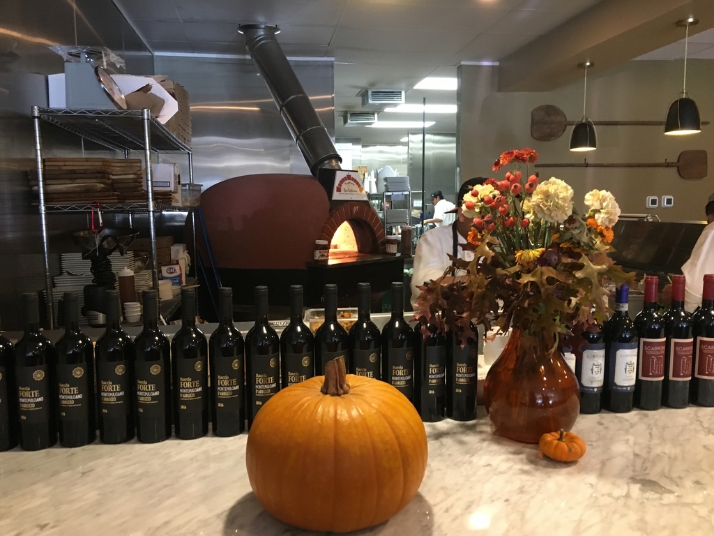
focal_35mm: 29
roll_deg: +0.9
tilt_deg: -4.3
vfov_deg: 48.2
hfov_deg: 61.7
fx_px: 598
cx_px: 357
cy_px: 268
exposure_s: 1/30
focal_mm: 4.15
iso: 200
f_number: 2.2
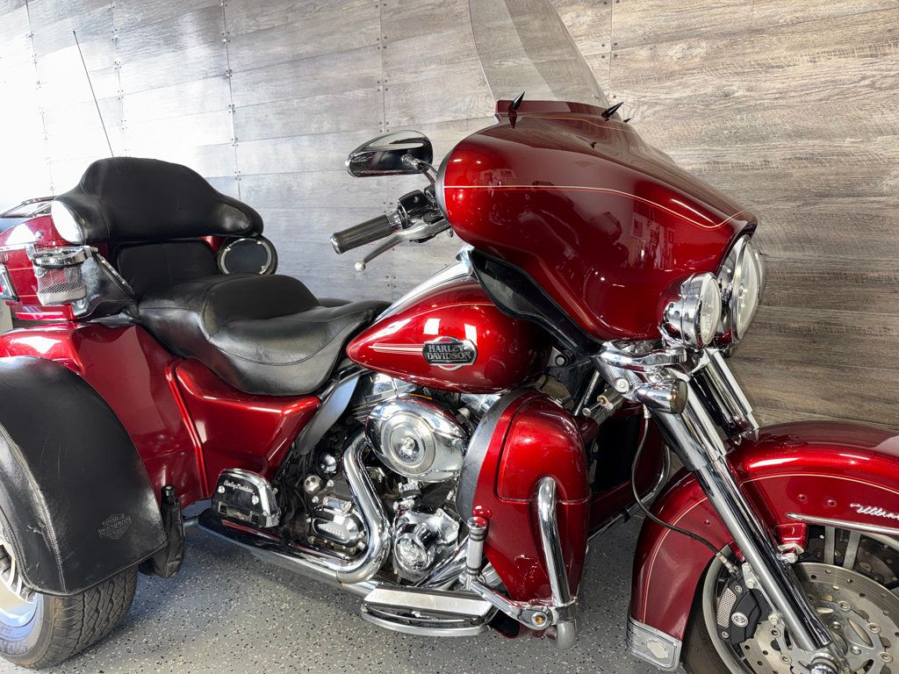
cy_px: 337
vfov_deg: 56.8
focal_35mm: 24
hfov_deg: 71.6
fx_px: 623
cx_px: 450
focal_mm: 6.76
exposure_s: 1/15
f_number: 1.78
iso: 80
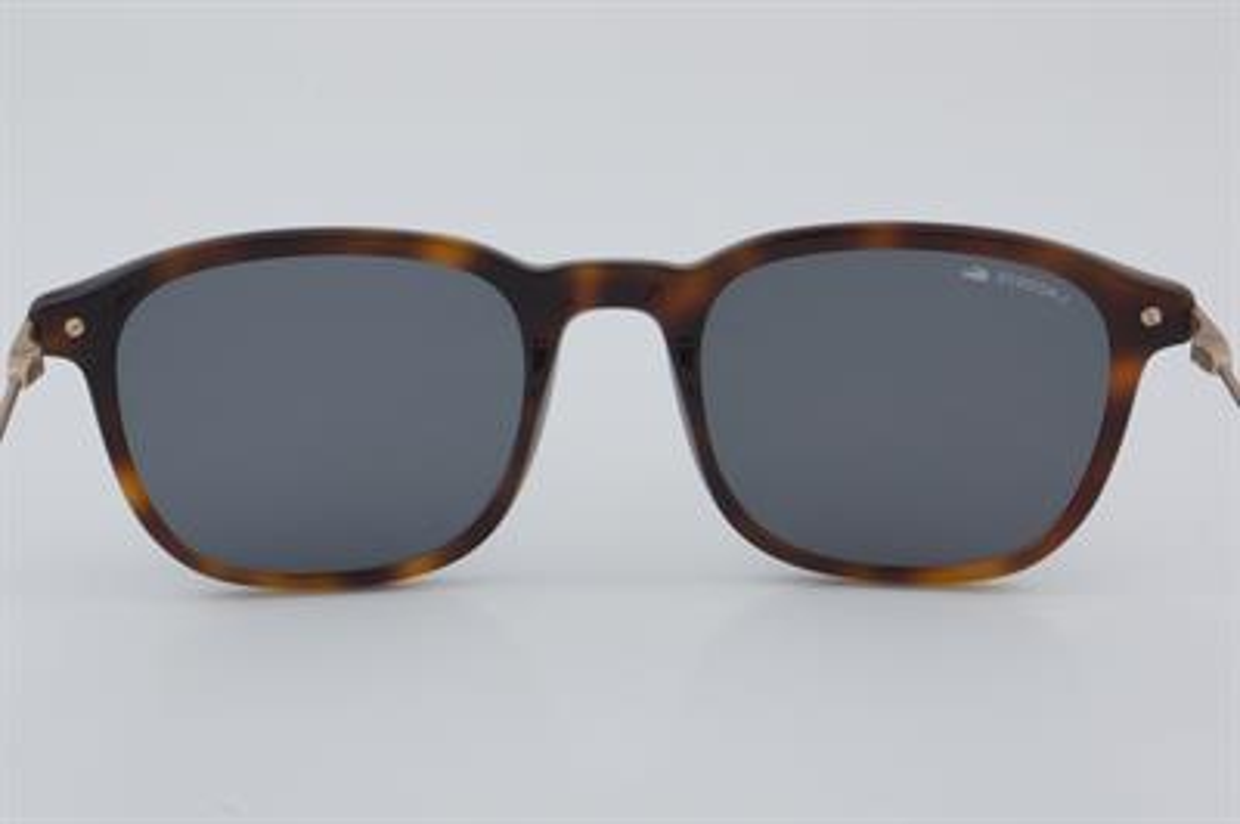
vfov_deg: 18.2
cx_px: 620
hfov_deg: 27.0
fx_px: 2581
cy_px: 412
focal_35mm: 75
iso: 100
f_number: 32
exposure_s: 1/4
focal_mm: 50
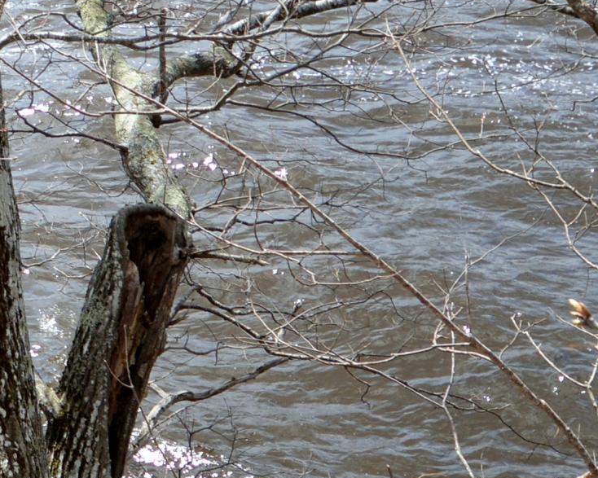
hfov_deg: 15.8
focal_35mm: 115
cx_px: -187
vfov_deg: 13.1
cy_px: -92
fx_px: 2035
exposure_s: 1/160
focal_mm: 20
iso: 100
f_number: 6.3
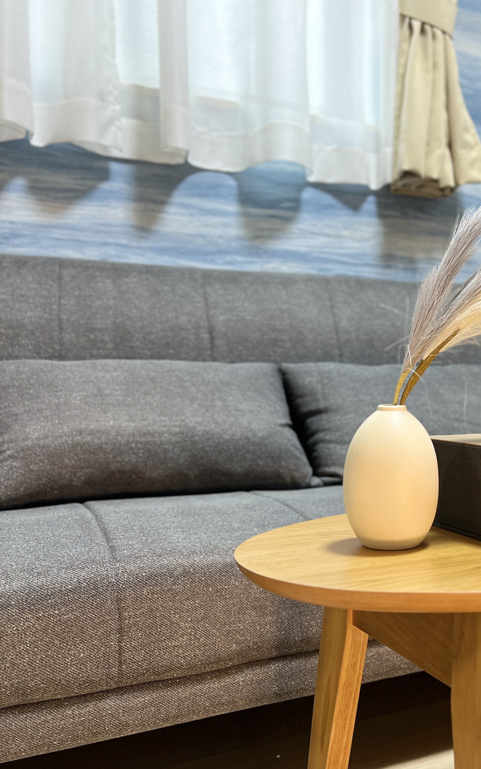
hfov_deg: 32.5
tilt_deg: -0.9
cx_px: 443
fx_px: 776
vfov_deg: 52.7
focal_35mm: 37
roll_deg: +0.4
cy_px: 384
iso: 100
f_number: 1.5
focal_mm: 5.7
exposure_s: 1/50
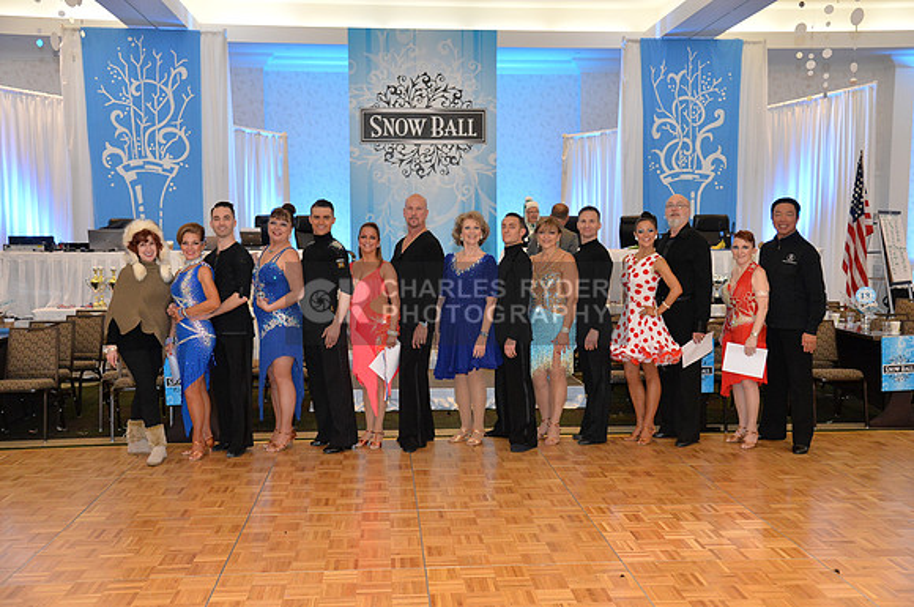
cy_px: 304
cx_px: 457
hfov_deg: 50.8
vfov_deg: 35.0
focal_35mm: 38
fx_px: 963
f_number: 5
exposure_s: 1/250
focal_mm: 38
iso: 3200
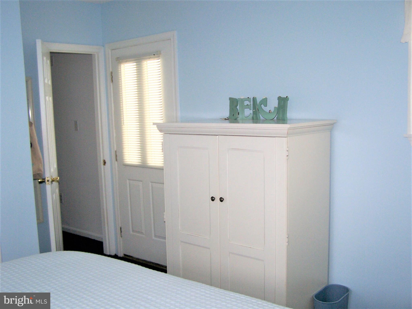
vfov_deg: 37.7
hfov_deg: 49.0
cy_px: 154
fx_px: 452
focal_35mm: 38
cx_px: 206
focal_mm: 6.3
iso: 140
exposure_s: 1/60
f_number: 2.8
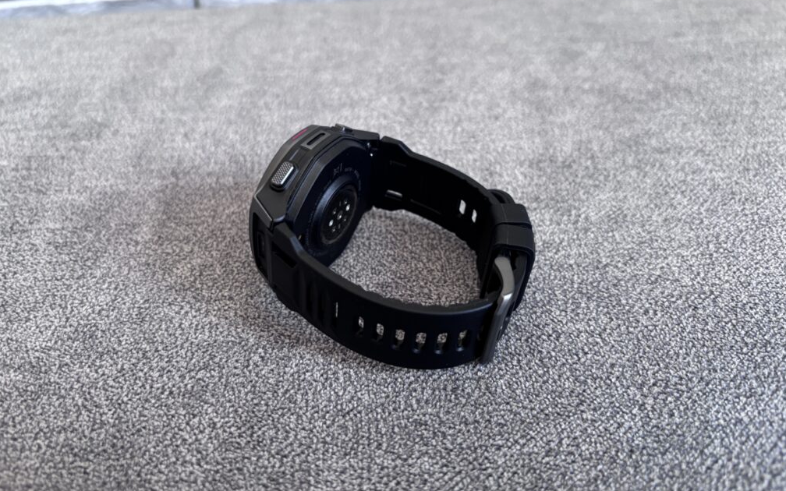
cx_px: 395
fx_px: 600
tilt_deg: -37.8
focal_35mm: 28
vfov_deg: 44.5
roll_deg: +3.2
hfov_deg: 66.5
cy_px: 238
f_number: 1.6
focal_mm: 5.96
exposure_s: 1/60
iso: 250
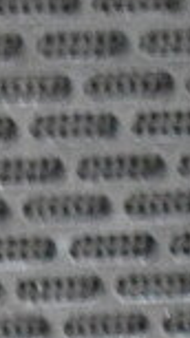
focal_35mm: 238
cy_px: 215
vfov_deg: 9.1
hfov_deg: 4.9
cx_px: -360
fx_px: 2133
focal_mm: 38
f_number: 4.8
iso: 25600
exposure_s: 1/40
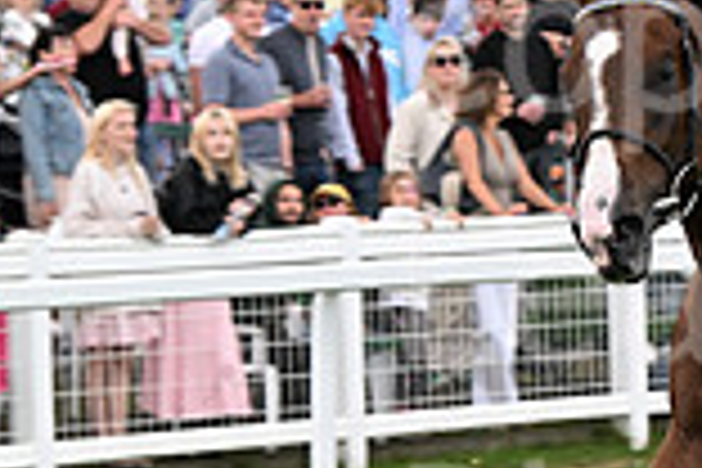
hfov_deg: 6.0
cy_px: 331
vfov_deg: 4.0
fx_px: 6649
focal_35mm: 341
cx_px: 990
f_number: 5.6
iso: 800
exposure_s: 1/800
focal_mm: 92
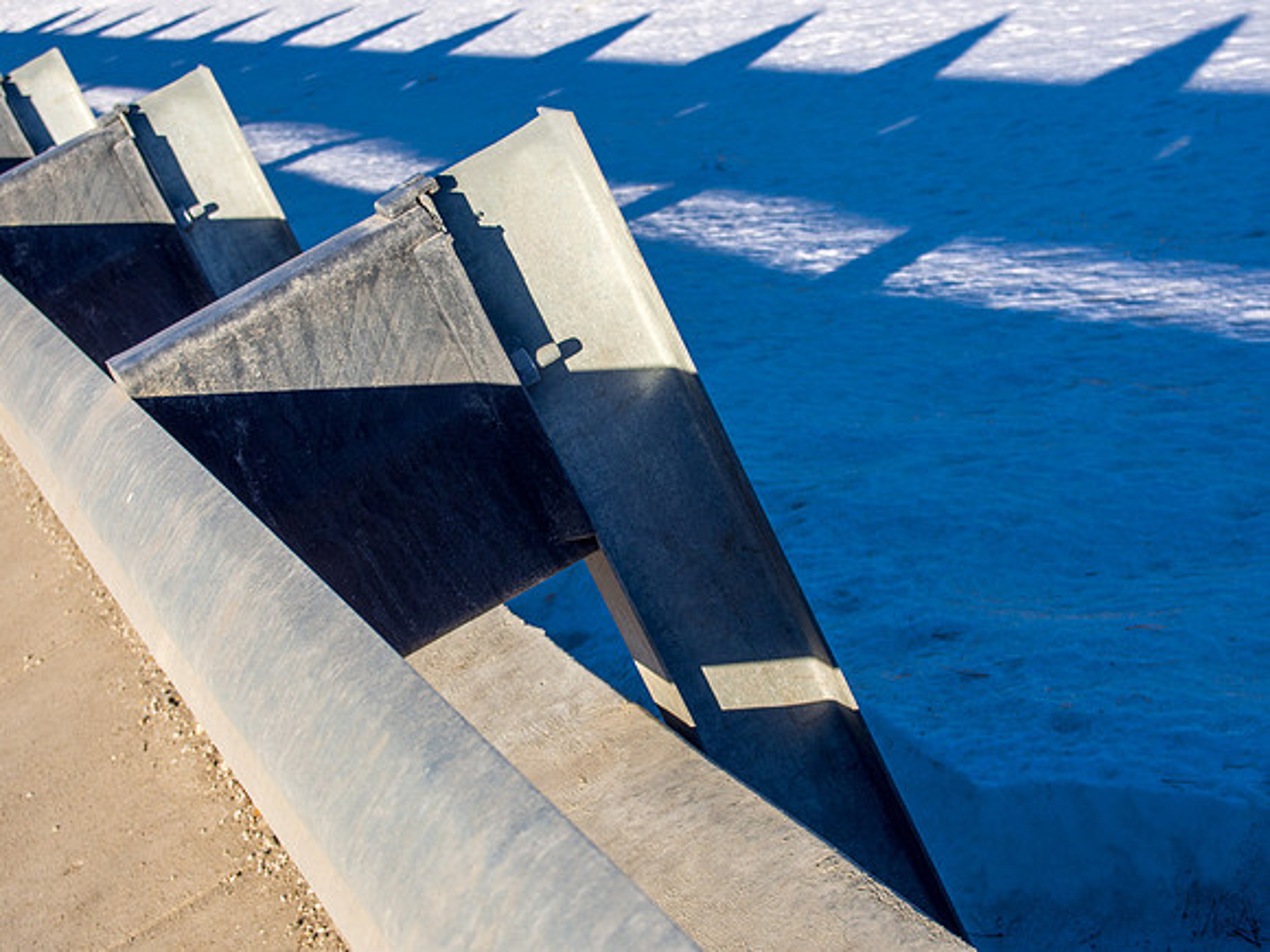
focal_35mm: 74
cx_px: 635
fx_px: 2715
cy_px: 476
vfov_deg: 19.9
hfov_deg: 26.3
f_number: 8
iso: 200
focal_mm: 37
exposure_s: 1/250
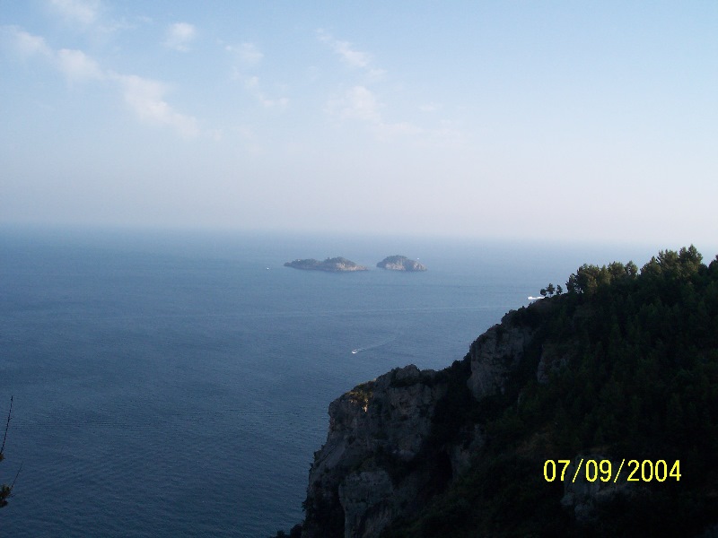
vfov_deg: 37.7
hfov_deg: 49.0
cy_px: 269
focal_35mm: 38
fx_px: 788
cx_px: 359
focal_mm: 8
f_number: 4.8
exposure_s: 1/700
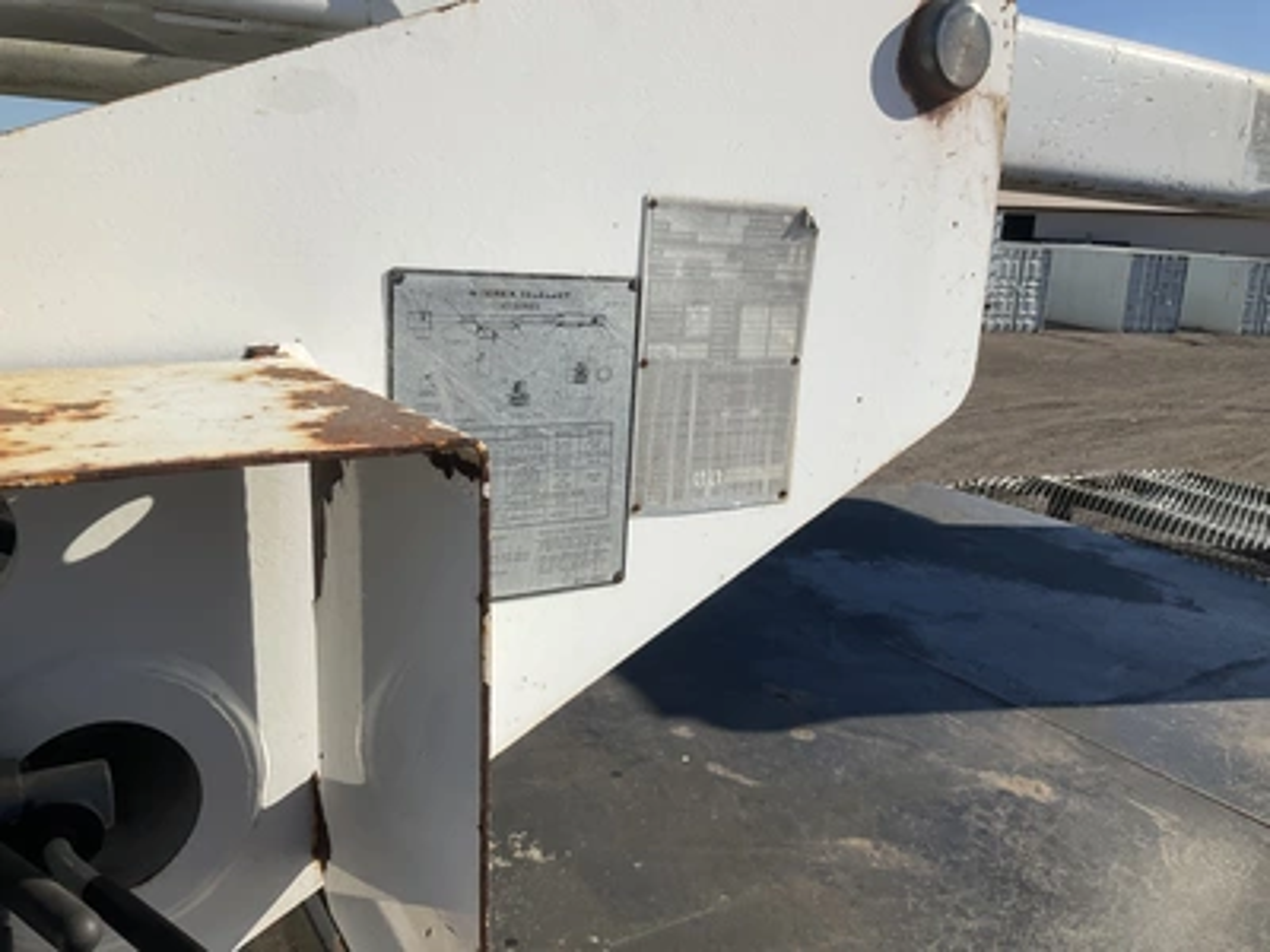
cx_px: 635
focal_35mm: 29
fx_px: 1064
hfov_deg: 61.7
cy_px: 476
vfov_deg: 48.2
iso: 25
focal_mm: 3
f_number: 1.8
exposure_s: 1/2959
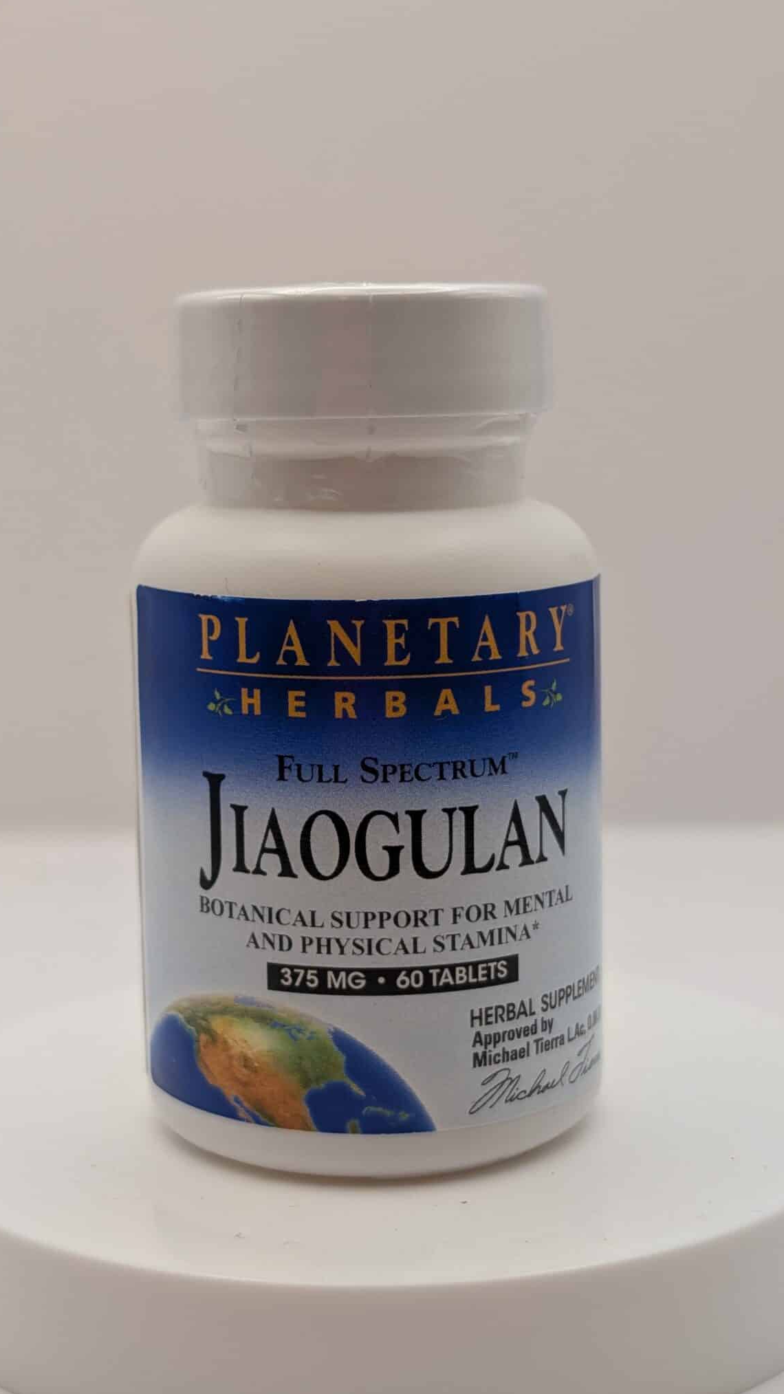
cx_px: 379
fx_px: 1996
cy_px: 699
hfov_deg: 22.2
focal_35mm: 54
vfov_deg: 38.5
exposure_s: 1/29.1
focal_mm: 6.9
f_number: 1.68
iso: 27
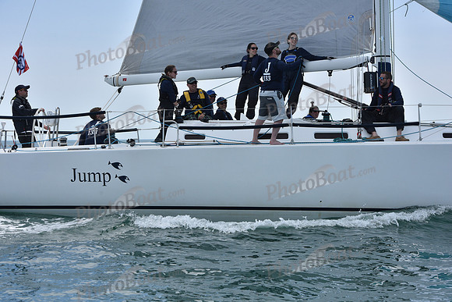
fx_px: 1193
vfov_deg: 14.4
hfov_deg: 21.5
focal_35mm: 95
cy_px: 151
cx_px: 226
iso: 400
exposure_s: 1/1250
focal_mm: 95
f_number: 9
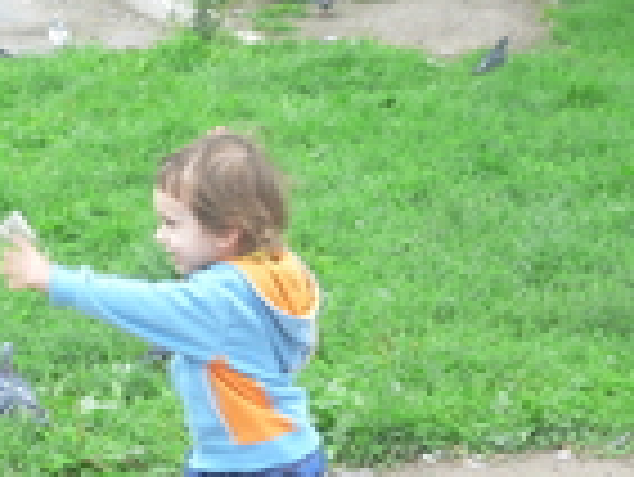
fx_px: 2053
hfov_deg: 17.5
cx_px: 207
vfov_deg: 13.2
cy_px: 382
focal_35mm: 112
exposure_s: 1/125
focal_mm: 5.8
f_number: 2.8
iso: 80
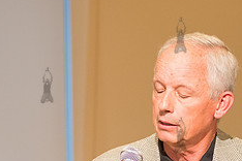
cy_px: 135
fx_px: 1331
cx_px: 180
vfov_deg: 6.9
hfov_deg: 10.4
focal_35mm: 198
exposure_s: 1/160
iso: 2500
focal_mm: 80
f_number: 4
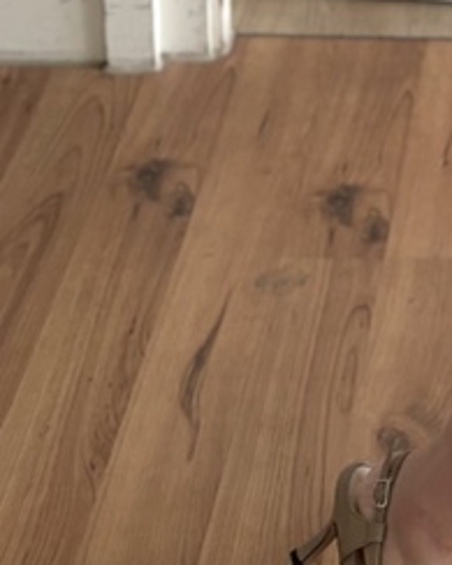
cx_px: 758
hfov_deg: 13.6
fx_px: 1740
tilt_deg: -25.6
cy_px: -354
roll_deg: -2.5
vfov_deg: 16.4
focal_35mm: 104
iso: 100
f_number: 1.6
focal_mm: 5.96
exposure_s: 1/121
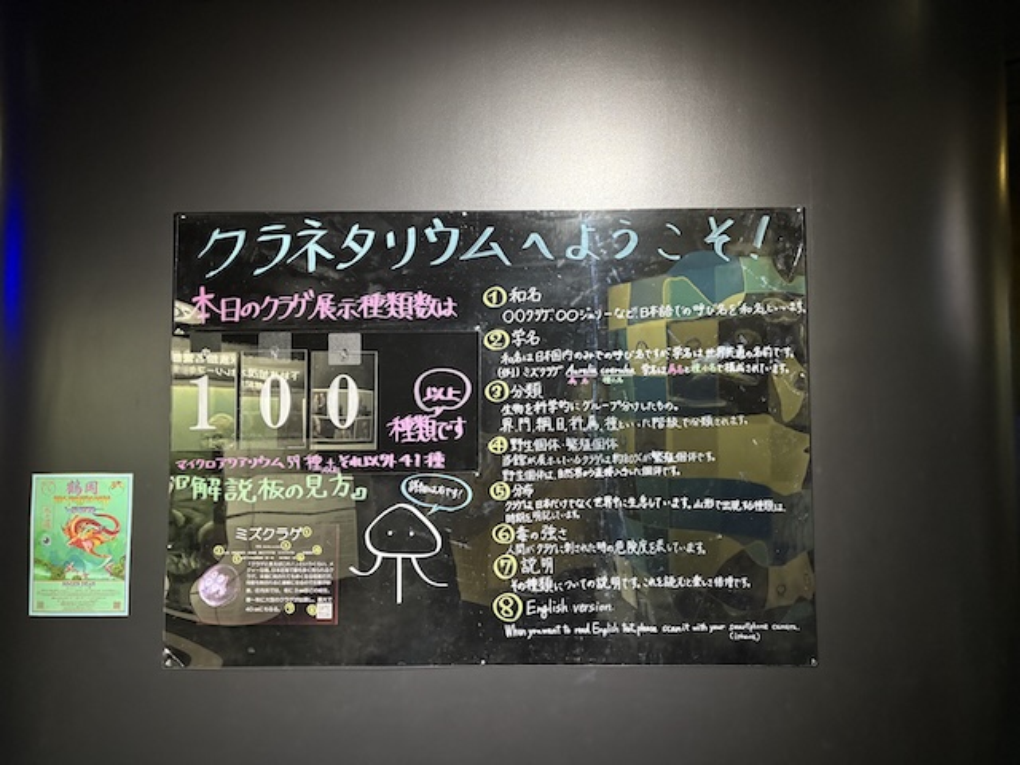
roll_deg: +0.6
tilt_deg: +3.0
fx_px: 766
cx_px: 510
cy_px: 382
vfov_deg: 53.1
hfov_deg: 67.3
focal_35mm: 26
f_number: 1.6
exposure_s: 1/33
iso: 400
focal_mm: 5.96
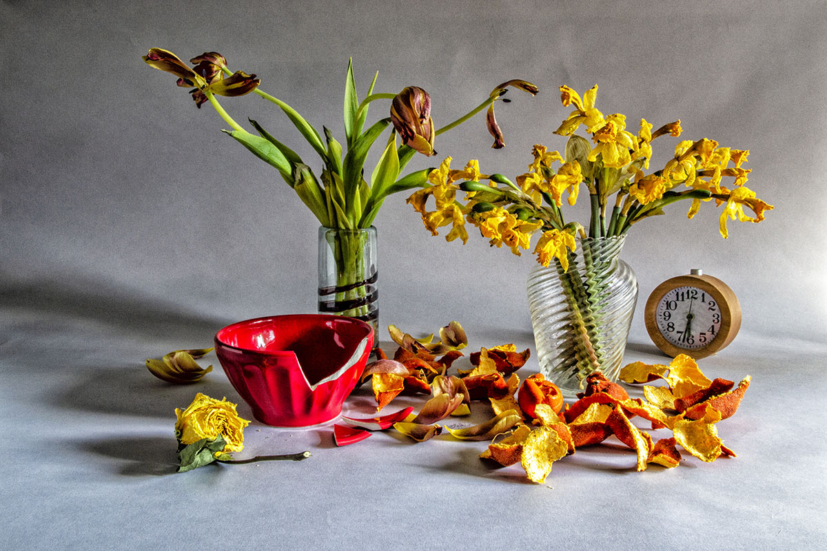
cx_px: 414
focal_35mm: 30
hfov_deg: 61.9
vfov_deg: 43.6
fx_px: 689
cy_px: 276
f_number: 22
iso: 200
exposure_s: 1/1.25
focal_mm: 20
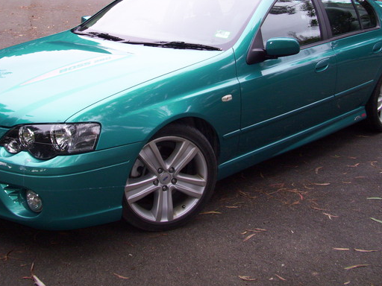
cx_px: 156
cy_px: 70
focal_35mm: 50
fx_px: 552
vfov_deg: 28.7
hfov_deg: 38.1
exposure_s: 1/60
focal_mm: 5.7
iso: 80
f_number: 2.9
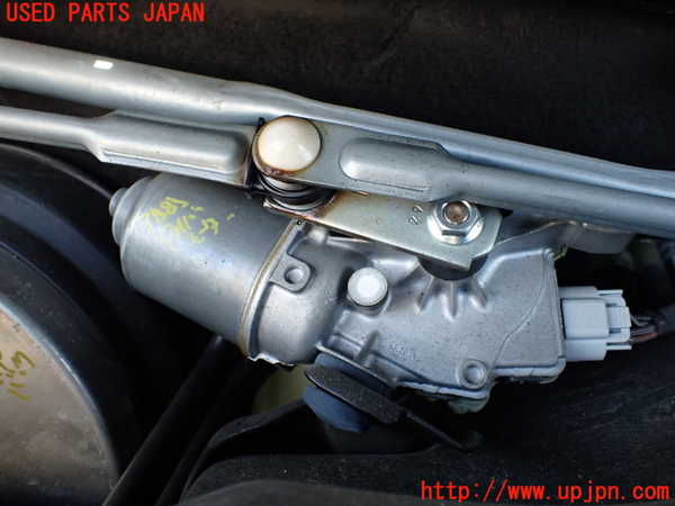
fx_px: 585
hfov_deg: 60.0
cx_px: 338
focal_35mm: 30
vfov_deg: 46.8
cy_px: 253
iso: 250
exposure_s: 1/125
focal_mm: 5.4
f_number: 2.3
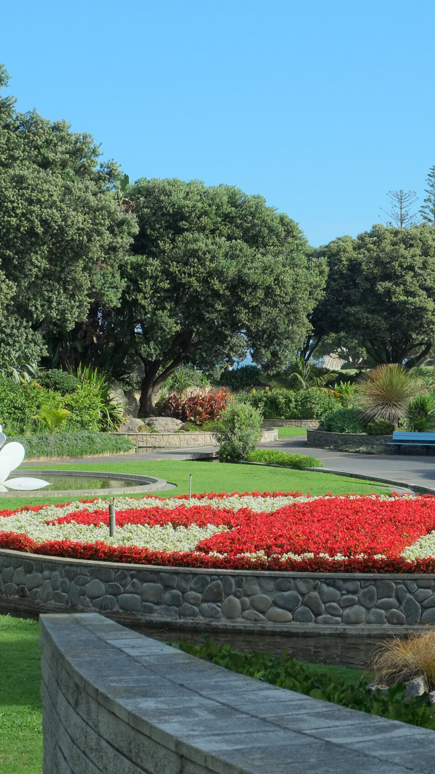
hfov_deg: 13.6
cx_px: 212
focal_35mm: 89
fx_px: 1825
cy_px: 386
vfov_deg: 23.9
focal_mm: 37.4
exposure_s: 1/1300
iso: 800
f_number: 6.4
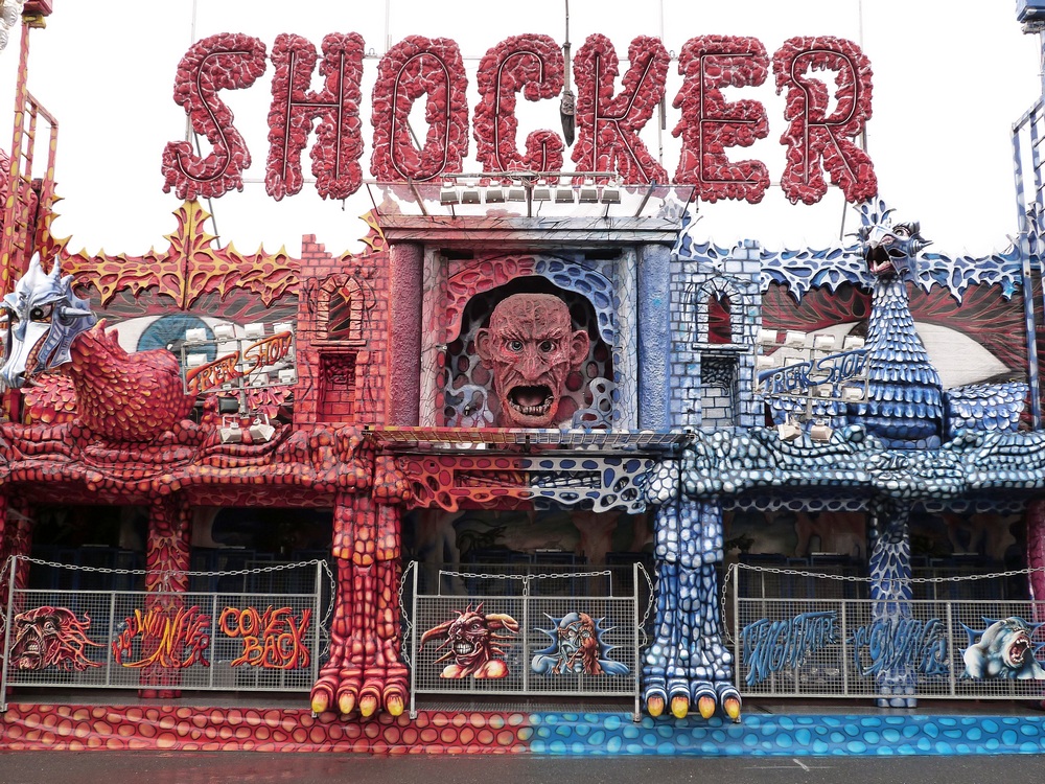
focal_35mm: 37
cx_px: 522
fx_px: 1117
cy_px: 392
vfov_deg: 38.7
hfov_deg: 50.1
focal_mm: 6.5
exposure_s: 1/125
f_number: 4
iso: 160
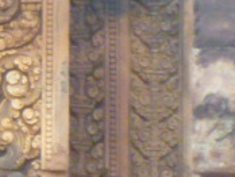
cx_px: -155
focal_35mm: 897
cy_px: -36
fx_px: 6098
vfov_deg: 1.7
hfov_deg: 2.2
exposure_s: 1/80
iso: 400
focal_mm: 22
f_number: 5.9
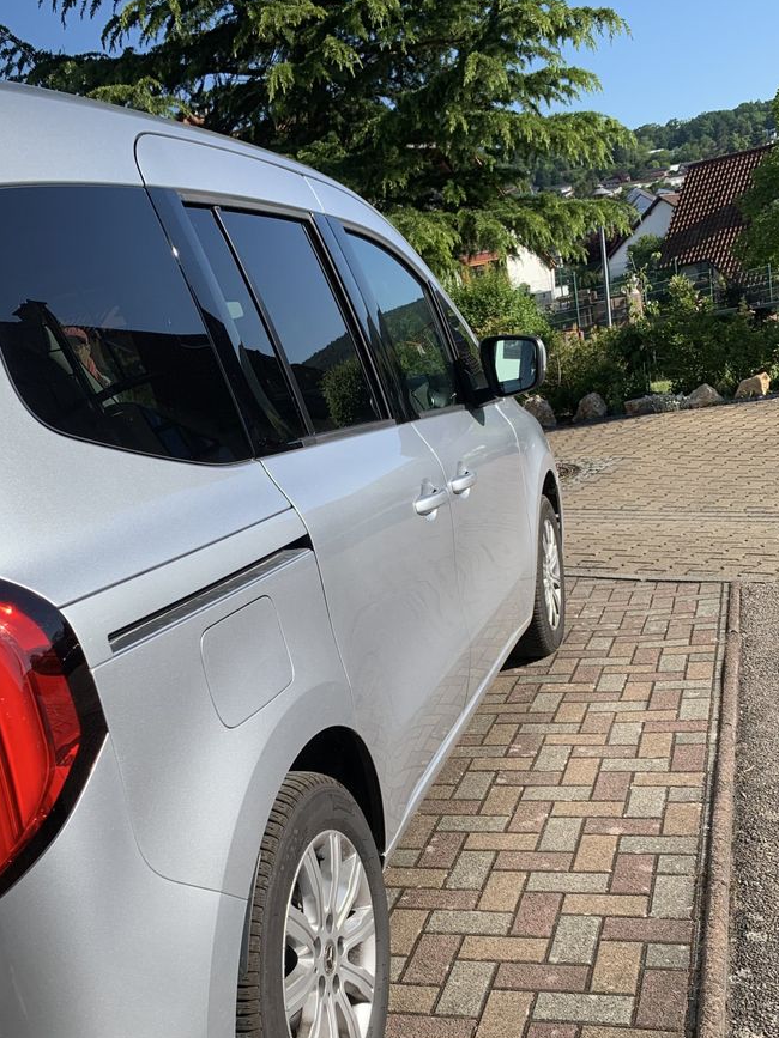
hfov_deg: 39.6
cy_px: 696
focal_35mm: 36
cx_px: 385
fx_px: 1080
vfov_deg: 50.4
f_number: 1.8
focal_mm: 4.25
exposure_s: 1/1661
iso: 25
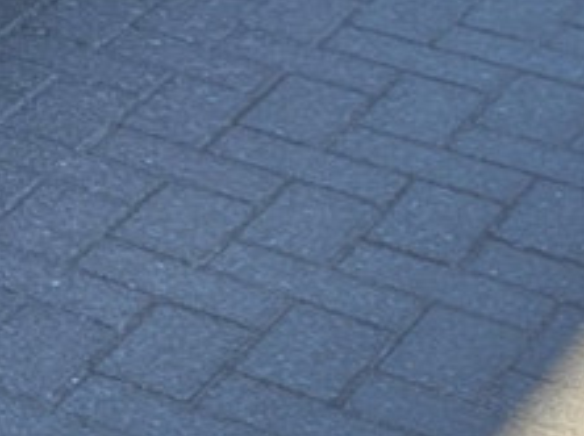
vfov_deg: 8.6
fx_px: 2798
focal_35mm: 166
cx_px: -1184
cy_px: -339
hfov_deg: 9.4
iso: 40
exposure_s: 1/481
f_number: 1.8
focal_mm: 5.4
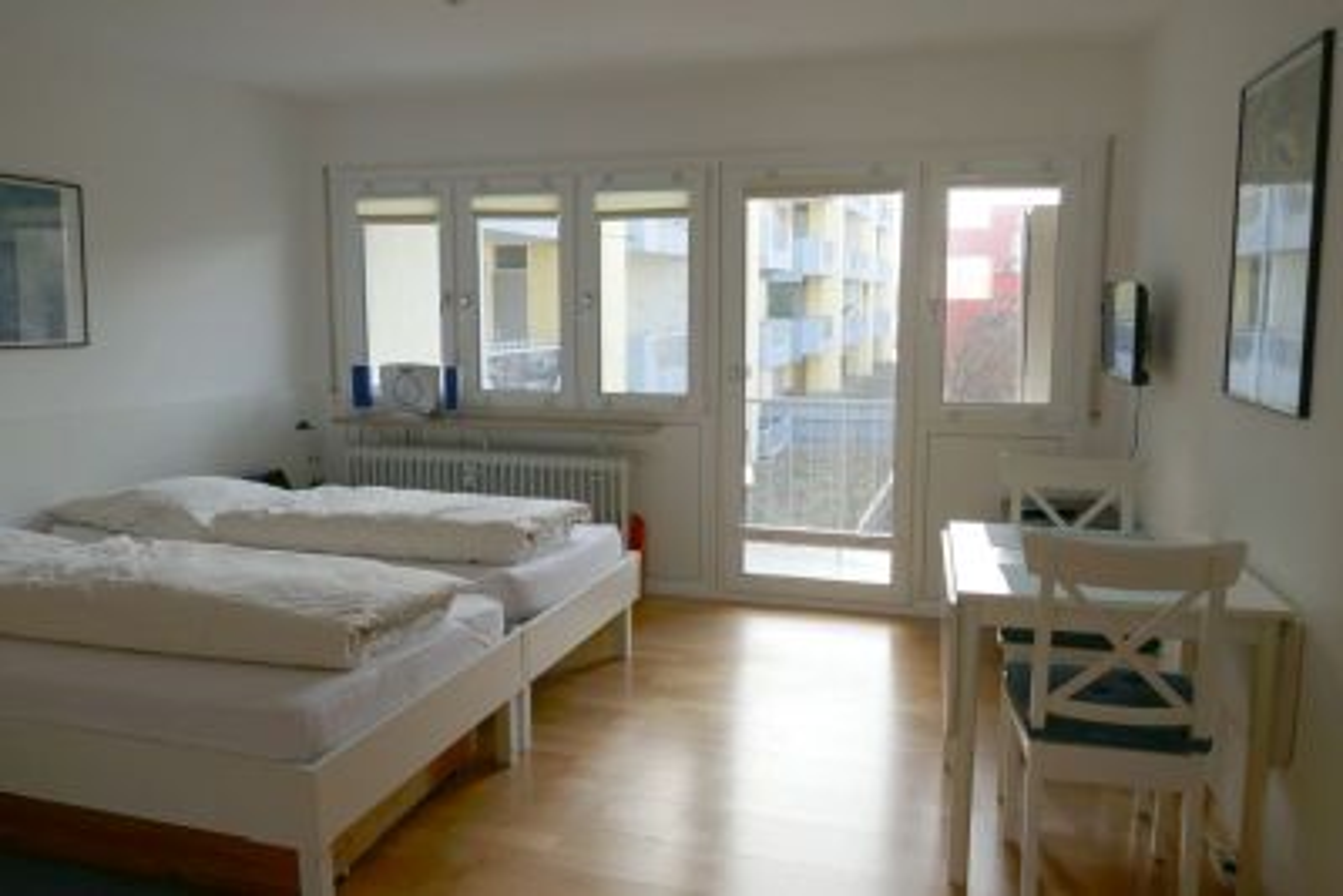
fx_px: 1045
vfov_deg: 46.4
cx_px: 672
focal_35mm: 28
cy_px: 448
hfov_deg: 65.5
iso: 125
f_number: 3
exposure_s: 1/160
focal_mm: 10.2
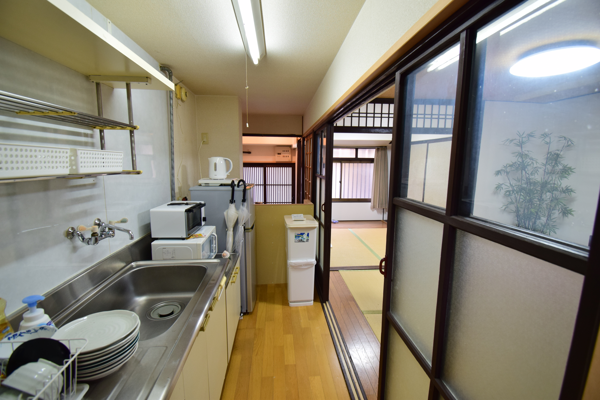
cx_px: 300
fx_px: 250
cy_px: 200
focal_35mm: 15
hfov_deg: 100.4
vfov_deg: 77.4
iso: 400
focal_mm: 10
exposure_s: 1/20
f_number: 5.6
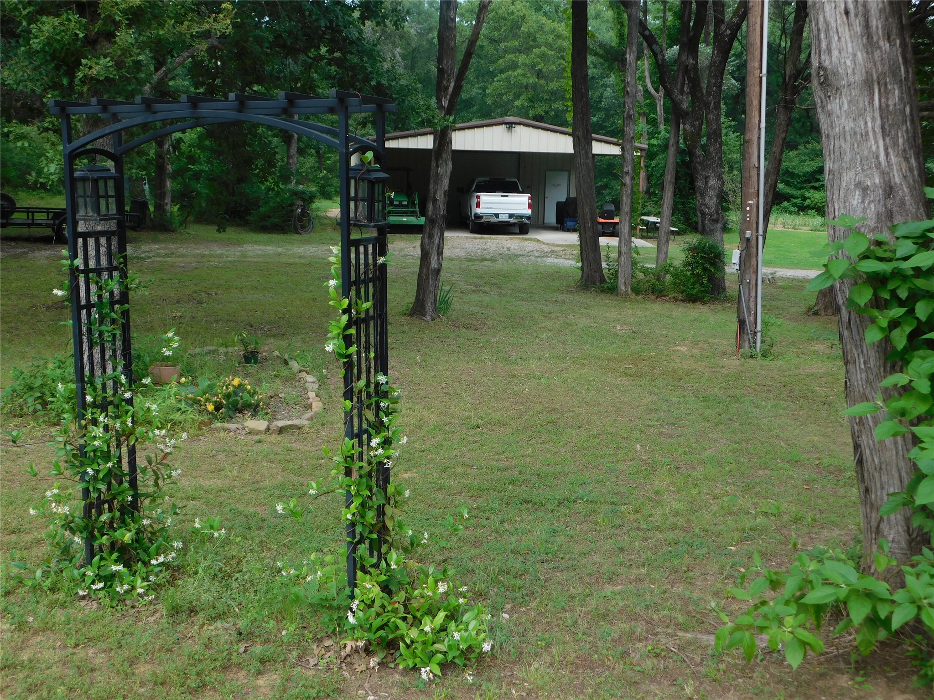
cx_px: 467
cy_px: 350
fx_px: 971
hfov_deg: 51.4
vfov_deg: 39.7
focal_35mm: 36
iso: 125
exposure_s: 1/200
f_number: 3.5
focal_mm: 6.3
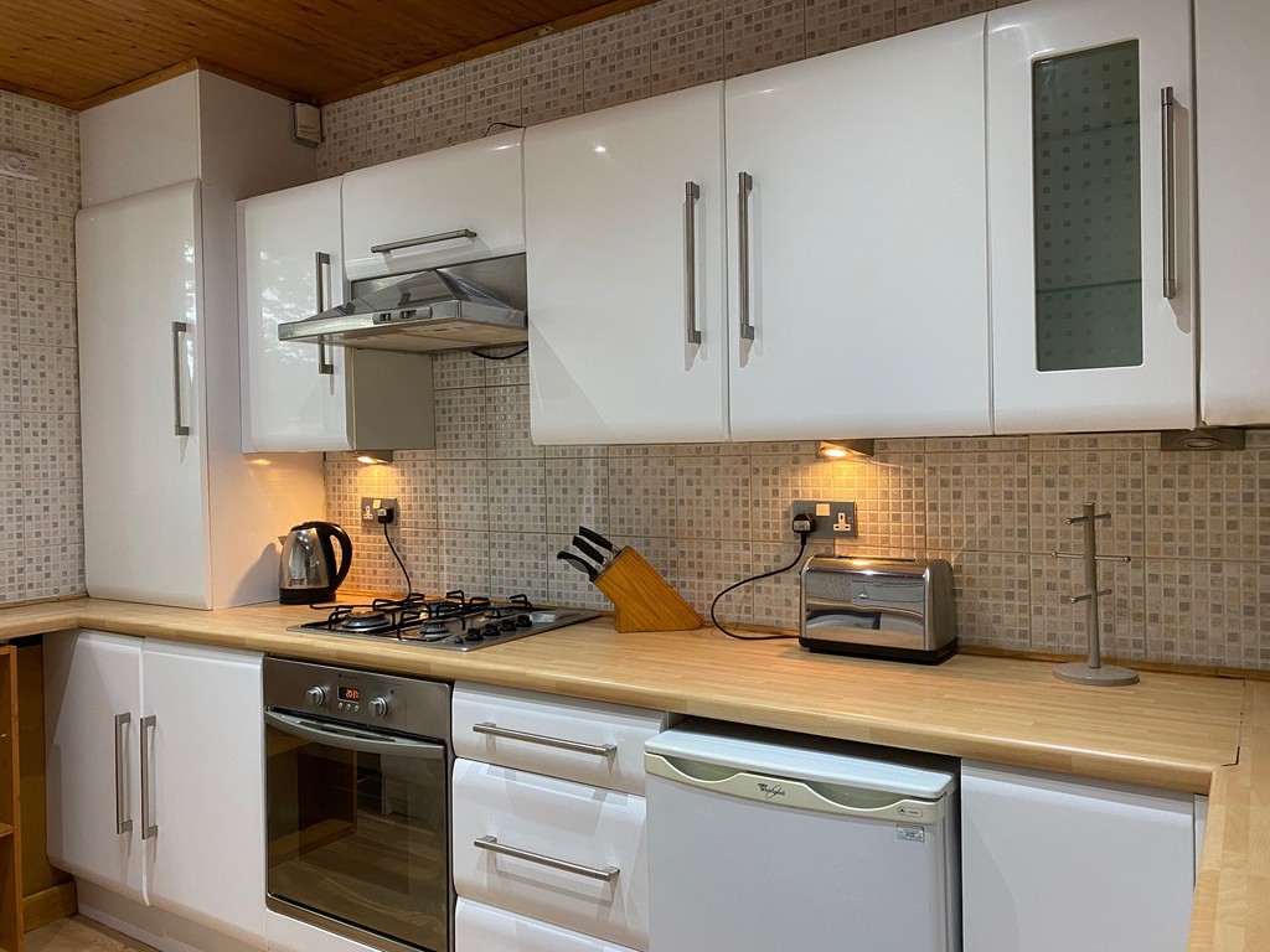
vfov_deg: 53.1
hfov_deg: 67.3
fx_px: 954
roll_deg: +0.7
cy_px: 476
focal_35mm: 26
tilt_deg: -0.4
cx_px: 635
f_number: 1.8
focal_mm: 4.25
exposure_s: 1/50
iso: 125
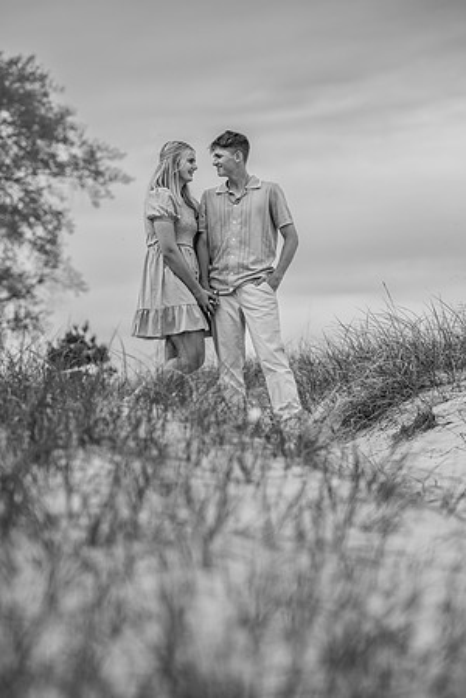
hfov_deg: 16.1
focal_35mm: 85
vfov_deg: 23.9
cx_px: 233
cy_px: 349
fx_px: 1650
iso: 200
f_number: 2.8
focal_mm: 85
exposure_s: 1/1000
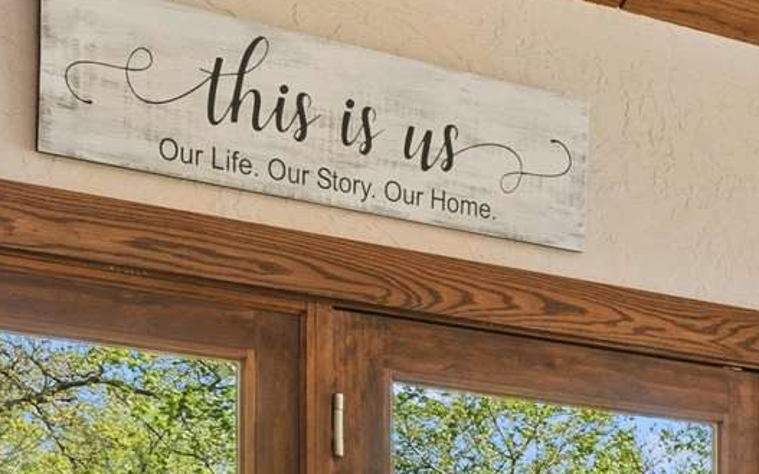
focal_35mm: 101
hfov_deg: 17.0
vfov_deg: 12.2
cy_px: 762
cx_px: 1368
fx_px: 2089
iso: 400
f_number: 8
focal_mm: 17
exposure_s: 1/60
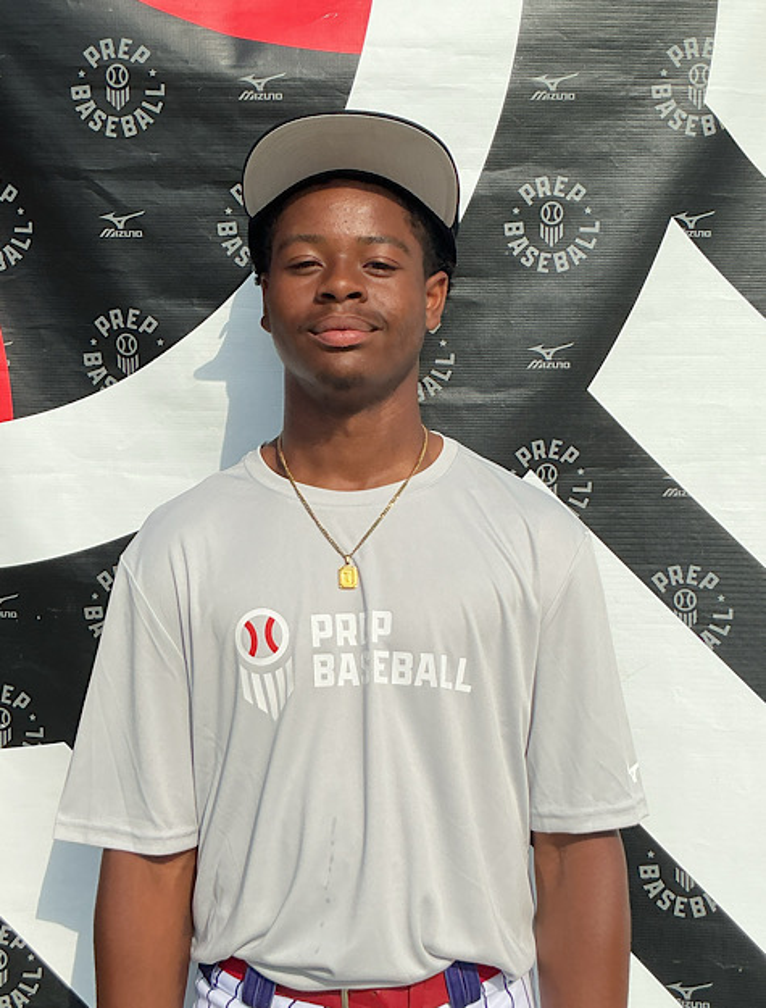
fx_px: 848
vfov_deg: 61.4
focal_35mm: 29
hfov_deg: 48.6
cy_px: 504
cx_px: 383
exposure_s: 1/3125
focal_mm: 3
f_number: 1.8
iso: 25
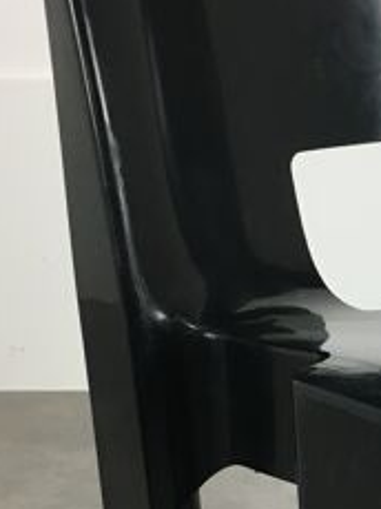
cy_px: 487
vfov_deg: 19.0
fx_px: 1485
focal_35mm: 101
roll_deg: +0.6
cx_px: 547
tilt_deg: -21.9
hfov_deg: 13.8
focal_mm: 4.15
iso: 50
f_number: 2.2
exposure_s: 1/33
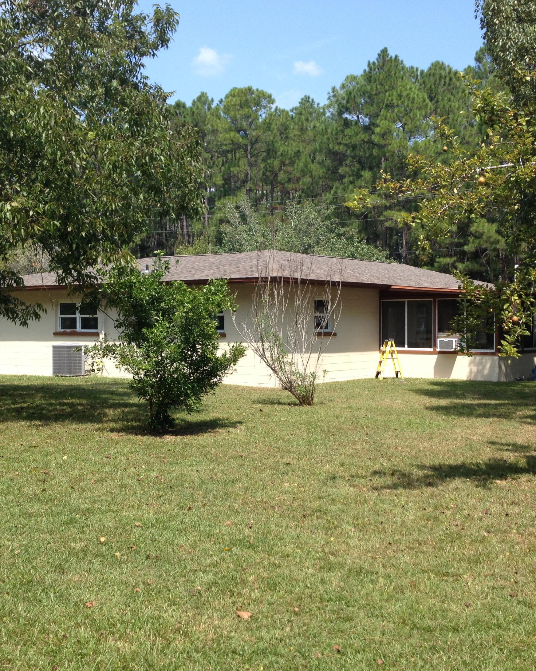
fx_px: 932
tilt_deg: -1.8
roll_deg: +0.9
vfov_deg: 39.5
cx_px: 269
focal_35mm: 47
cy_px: 345
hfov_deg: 32.1
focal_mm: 4.28
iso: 50
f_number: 2.4
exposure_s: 1/890
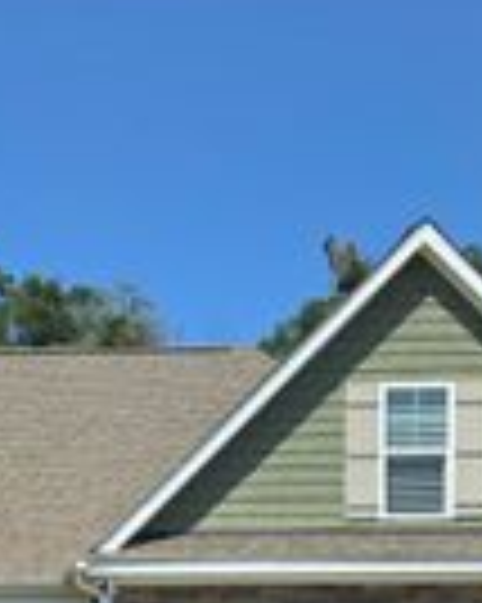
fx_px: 1500
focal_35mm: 84
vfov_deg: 21.3
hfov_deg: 17.6
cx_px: -59
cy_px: 709
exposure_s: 1/7939
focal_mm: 6.5
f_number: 1.4
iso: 64
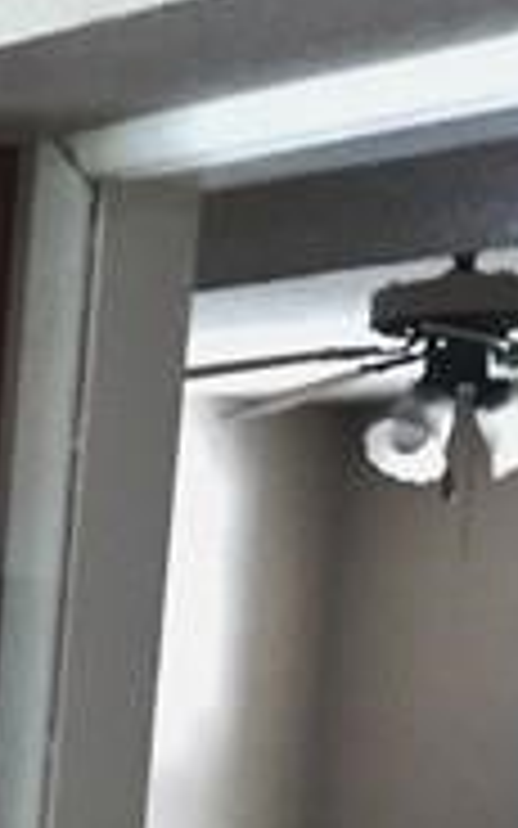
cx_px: -1315
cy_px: 1642
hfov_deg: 6.6
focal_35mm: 171
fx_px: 3862
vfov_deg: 11.1
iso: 250
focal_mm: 4.15
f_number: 2.2
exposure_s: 1/15
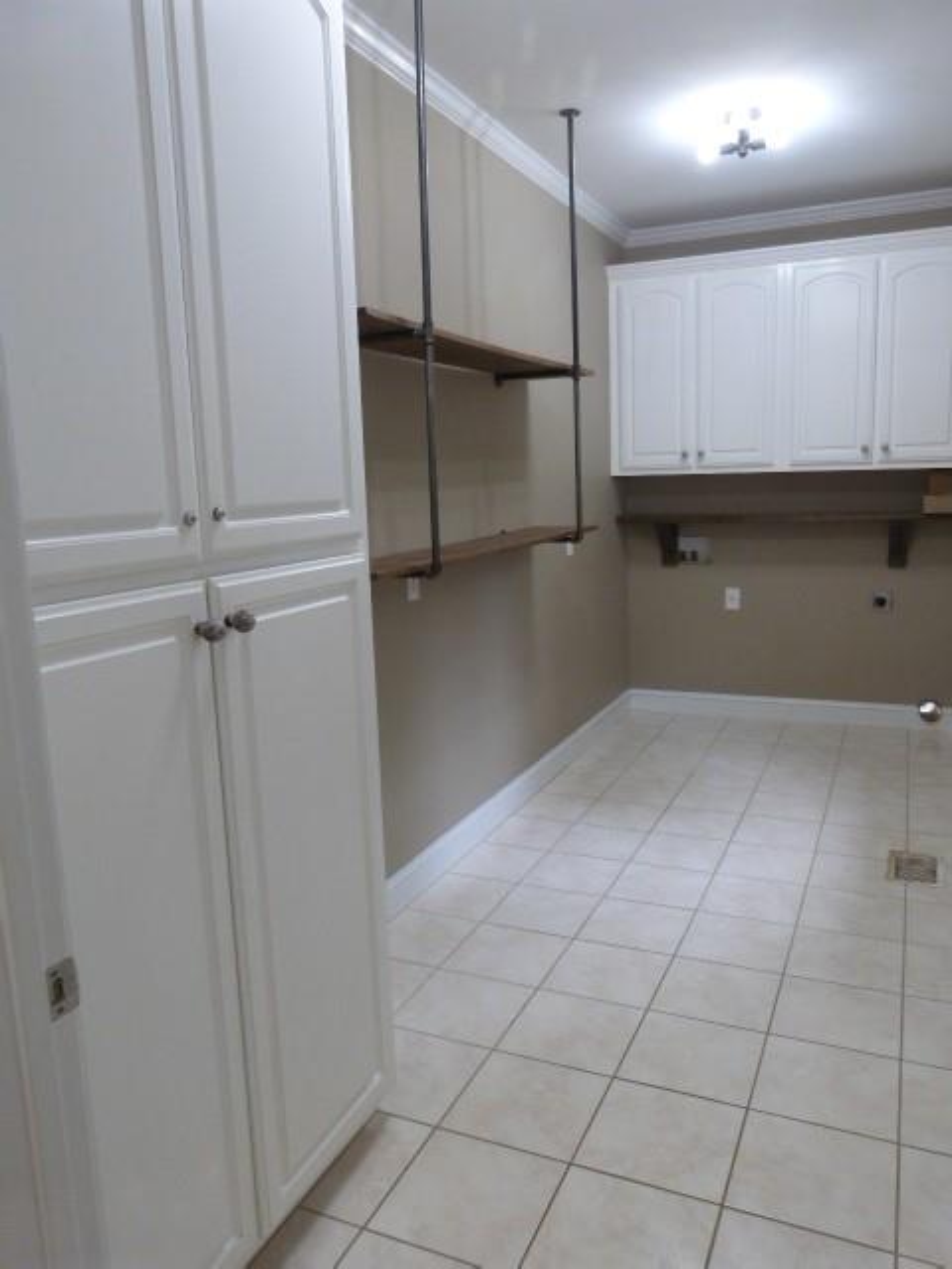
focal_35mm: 25
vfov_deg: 69.4
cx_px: 476
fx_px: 917
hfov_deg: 54.9
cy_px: 634
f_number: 2.8
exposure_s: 1/60
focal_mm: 4.5
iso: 250
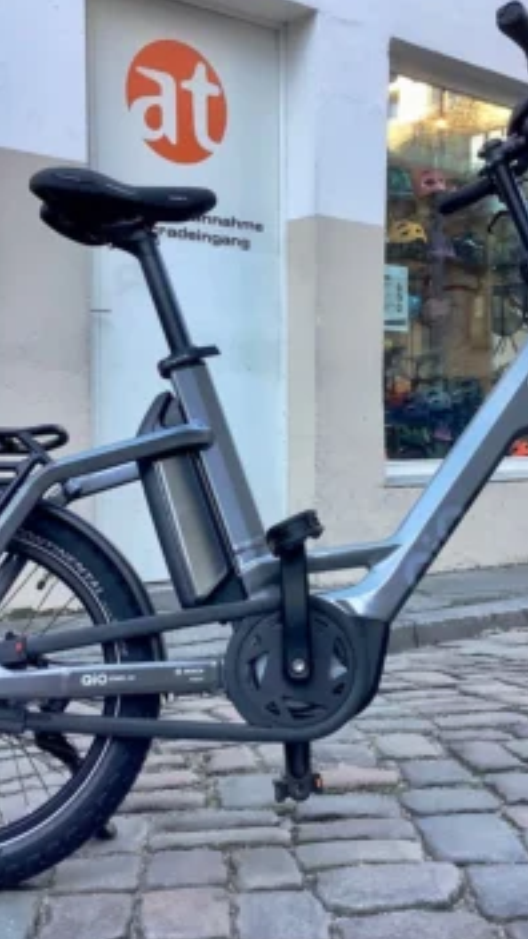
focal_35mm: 46
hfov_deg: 25.9
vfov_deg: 44.6
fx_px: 1145
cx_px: 315
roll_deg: -0.1
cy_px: 467
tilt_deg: -2.1
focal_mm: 3.3
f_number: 2.4
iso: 80
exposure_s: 1/120
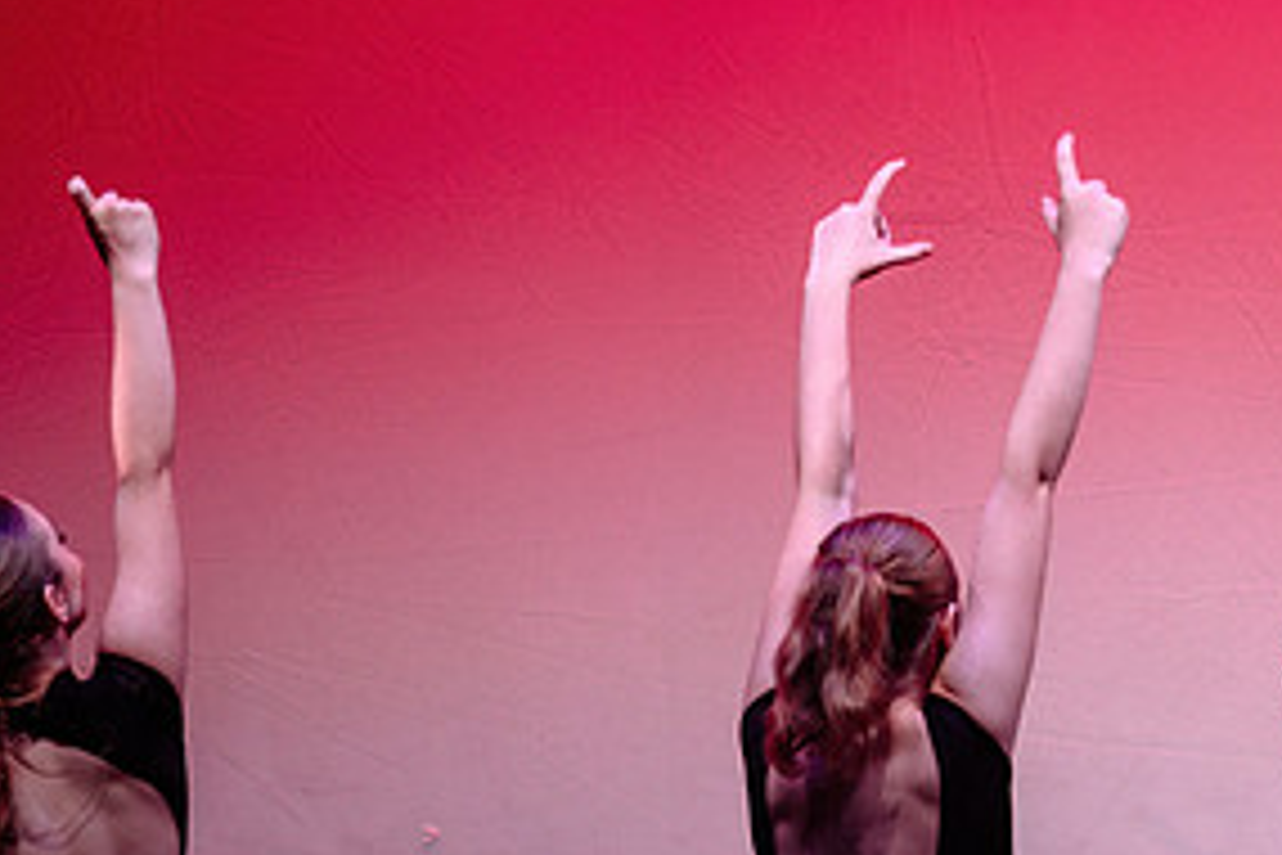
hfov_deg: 4.4
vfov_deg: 2.9
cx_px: 1699
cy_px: 429
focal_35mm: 472
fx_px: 16807
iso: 1250
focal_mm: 175
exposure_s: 1/500
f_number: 2.8
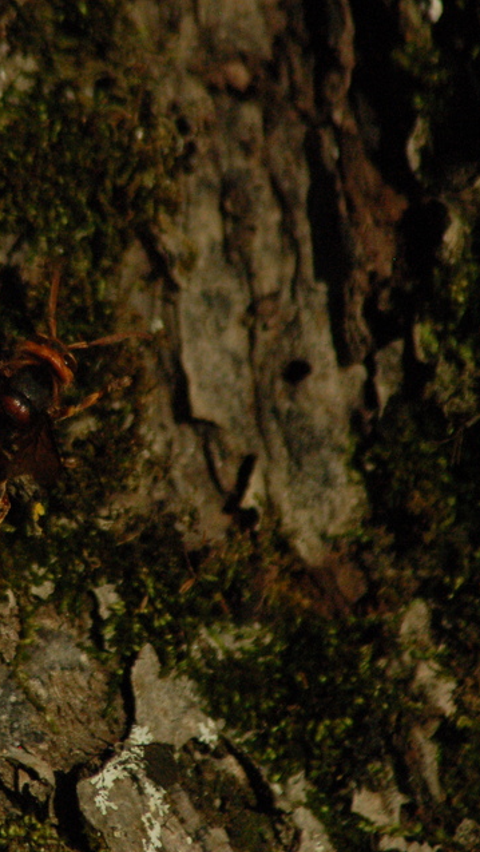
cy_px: 427
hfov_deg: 1.7
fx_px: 16064
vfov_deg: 3.0
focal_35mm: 711
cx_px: 9
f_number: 8
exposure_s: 1/4000
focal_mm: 300
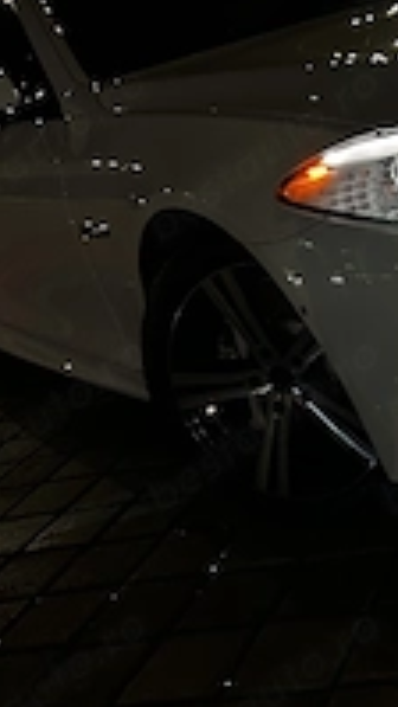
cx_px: 402
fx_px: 1069
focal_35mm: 57
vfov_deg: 36.1
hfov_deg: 20.4
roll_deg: +16.1
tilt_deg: -9.3
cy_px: 217
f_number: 1.5
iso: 250
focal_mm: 5.7
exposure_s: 1/50
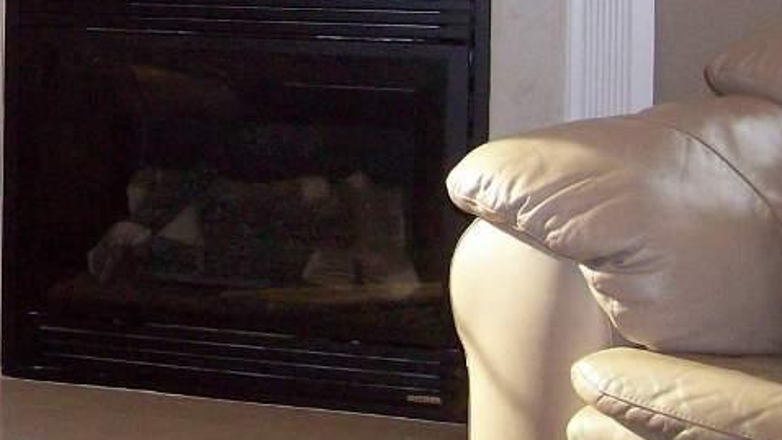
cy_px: -144
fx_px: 1742
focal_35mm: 84
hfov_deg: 24.1
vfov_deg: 13.8
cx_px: -5
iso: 140
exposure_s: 1/64
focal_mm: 6
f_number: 2.7
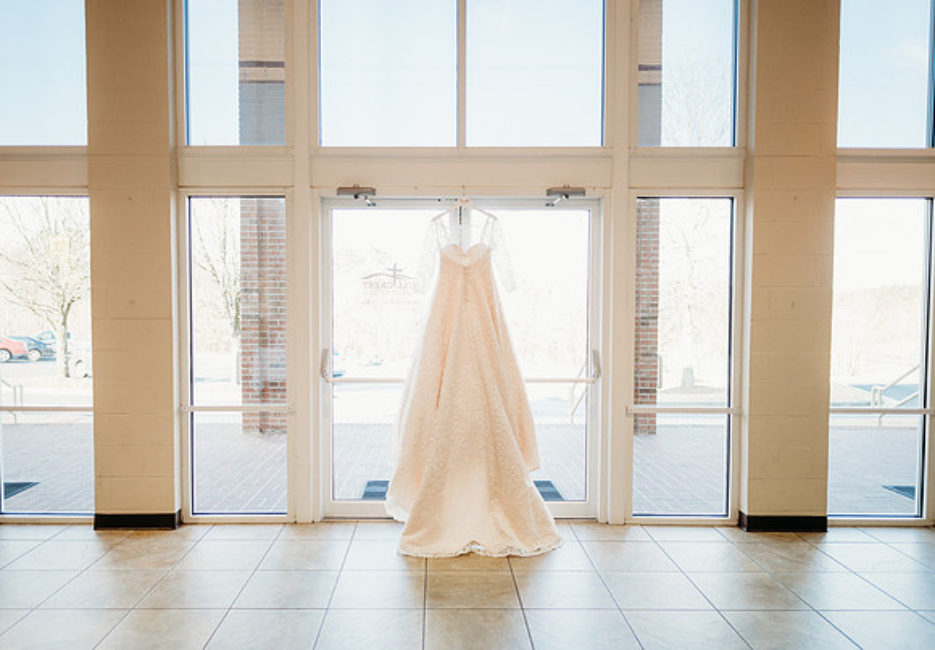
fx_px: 672
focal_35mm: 26
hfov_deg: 69.6
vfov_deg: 51.6
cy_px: 329
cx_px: 436
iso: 250
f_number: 1.8
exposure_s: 1/200
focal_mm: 24
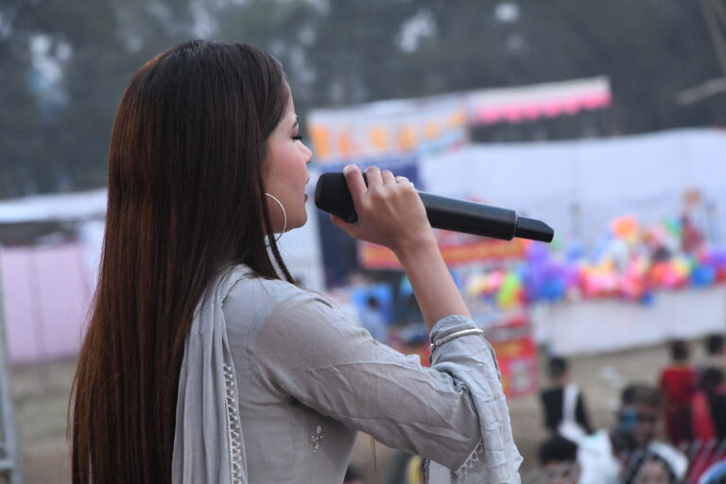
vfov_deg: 6.5
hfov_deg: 9.8
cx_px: 363
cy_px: 242
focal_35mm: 210
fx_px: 4235
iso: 5000
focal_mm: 140
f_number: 5.6
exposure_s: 1/250
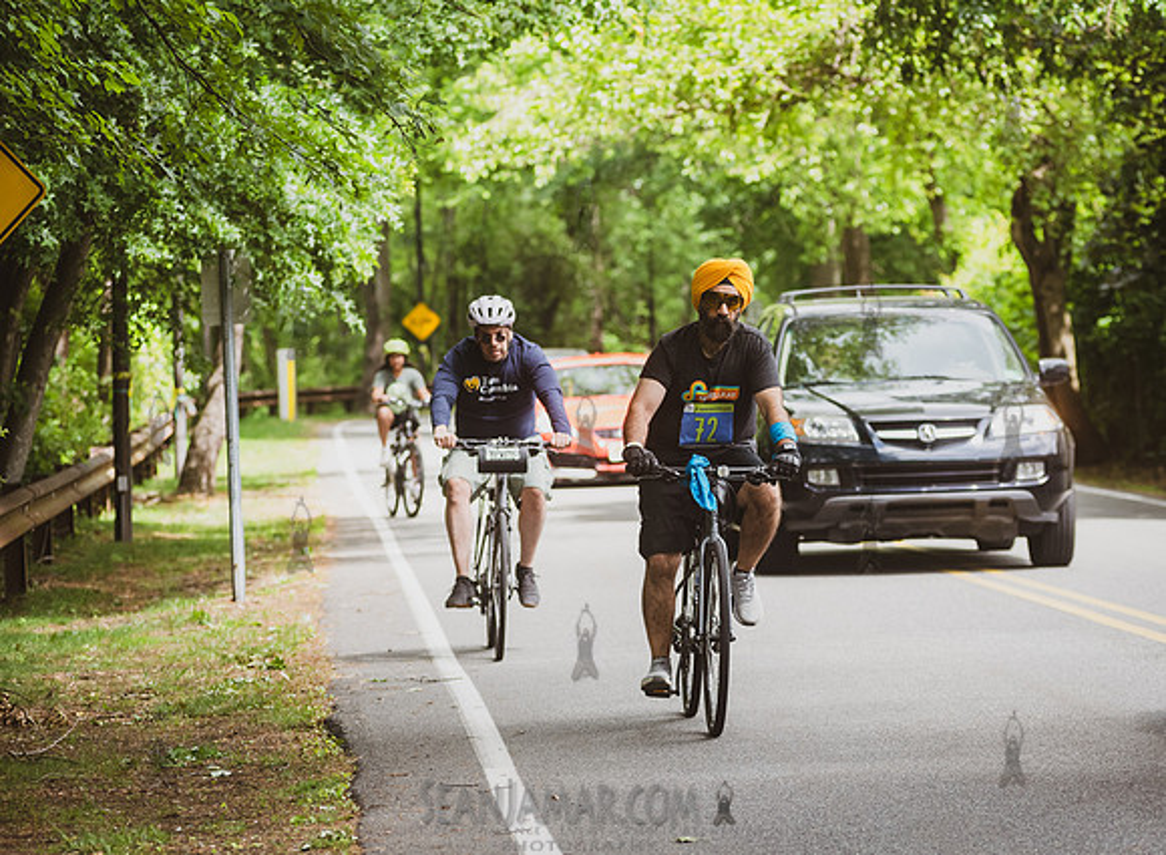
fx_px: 4990
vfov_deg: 9.8
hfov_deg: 13.3
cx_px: 698
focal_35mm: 149
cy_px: 457
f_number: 4
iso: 1000
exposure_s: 1/1600
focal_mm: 125
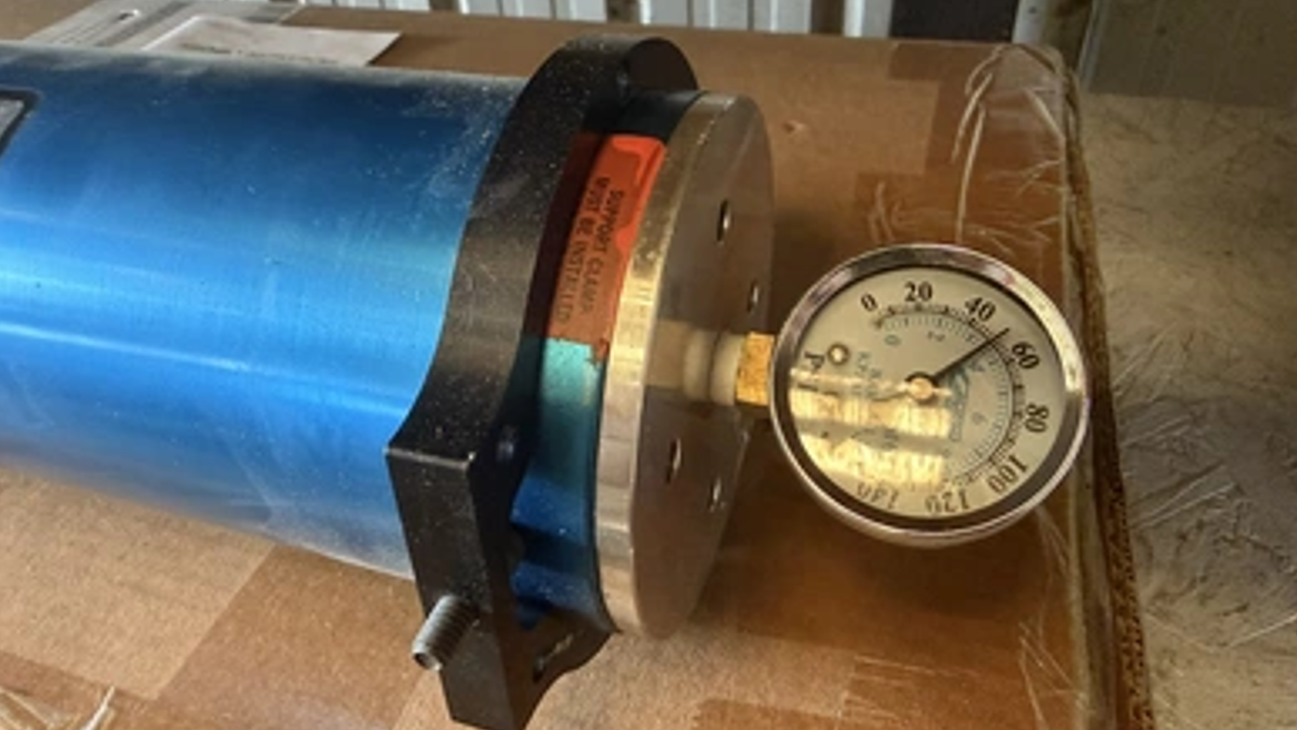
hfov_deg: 69.8
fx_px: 929
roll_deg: +6.6
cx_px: 643
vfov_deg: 42.8
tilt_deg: -37.5
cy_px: 311
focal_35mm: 27
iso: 640
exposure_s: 1/60
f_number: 2.2
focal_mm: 2.22
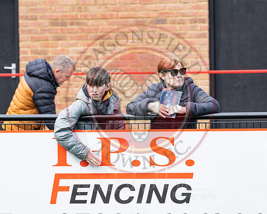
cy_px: 107
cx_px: 160
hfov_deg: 5.7
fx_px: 2670
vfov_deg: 4.6
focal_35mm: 338
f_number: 5
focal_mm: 200
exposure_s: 1/2000
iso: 500
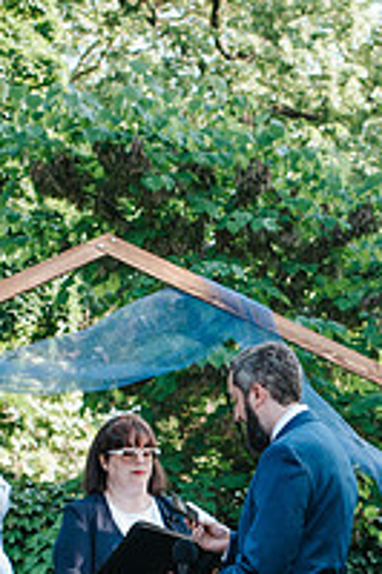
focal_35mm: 120
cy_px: 559
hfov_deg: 11.4
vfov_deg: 16.7
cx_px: 220
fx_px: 1913
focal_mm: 35
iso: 400
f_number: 3.2
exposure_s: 1/500
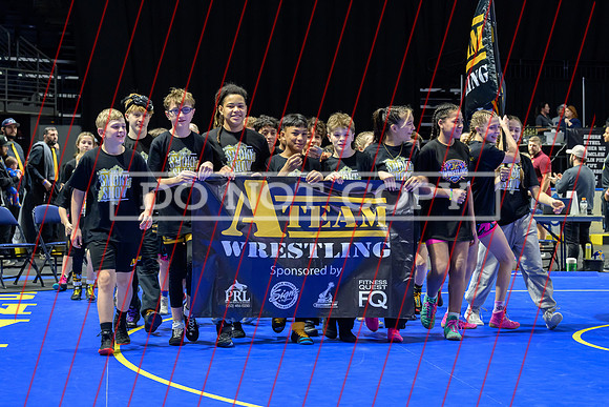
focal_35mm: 80
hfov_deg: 25.5
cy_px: 225
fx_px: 1348
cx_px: 305
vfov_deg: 17.1
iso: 7200
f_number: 5.6
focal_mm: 70
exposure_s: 1/320
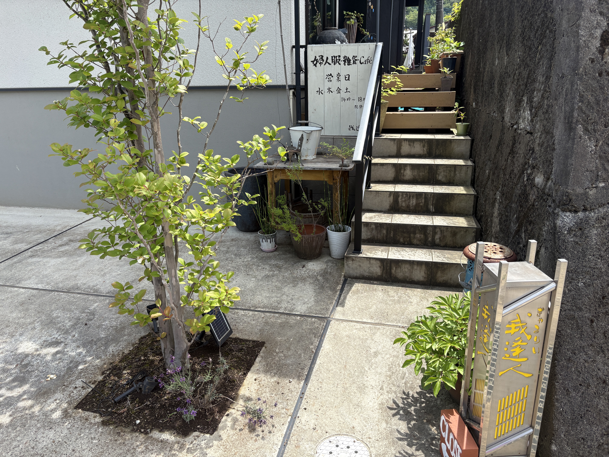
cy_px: 228
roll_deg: +1.2
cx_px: 304
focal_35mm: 26
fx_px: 457
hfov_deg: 67.3
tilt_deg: -18.6
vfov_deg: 53.1
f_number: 1.6
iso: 50
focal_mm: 5.96
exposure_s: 1/1287
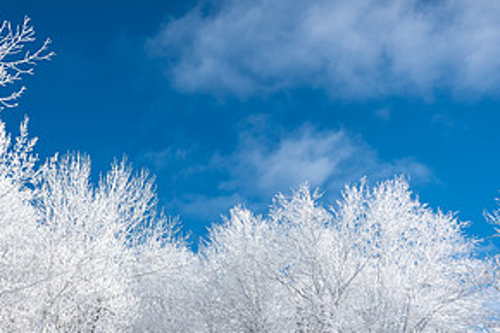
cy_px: 215
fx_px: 777
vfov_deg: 24.1
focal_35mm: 56
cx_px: 164
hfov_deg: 35.3
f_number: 11
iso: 100
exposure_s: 1/250
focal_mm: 28
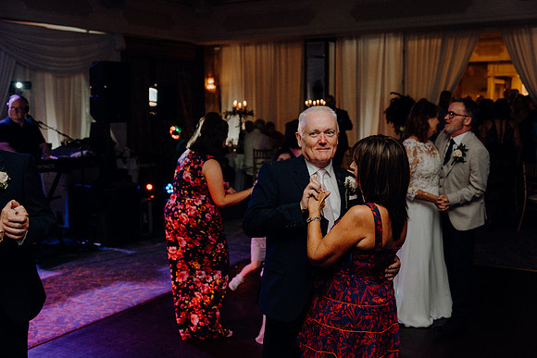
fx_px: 612
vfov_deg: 32.6
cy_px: 179
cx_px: 268
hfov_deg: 47.4
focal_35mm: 41
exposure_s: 1/200
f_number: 3.5
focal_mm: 41
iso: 2500
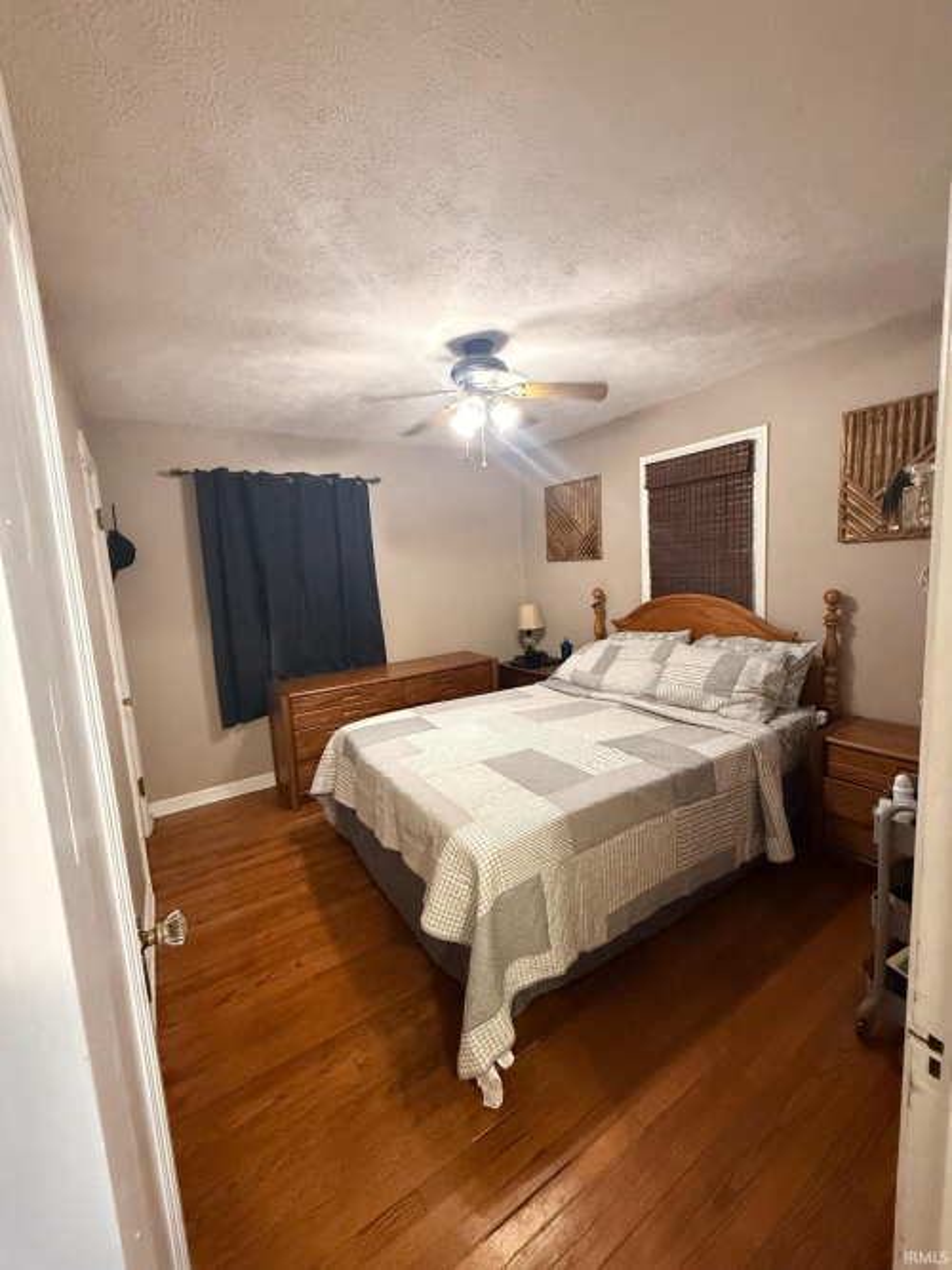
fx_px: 514
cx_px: 476
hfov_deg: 85.7
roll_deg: +3.1
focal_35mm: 14
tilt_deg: -7.0
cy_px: 635
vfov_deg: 102.1
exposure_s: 1/60
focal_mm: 2.22
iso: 1000
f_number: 2.2
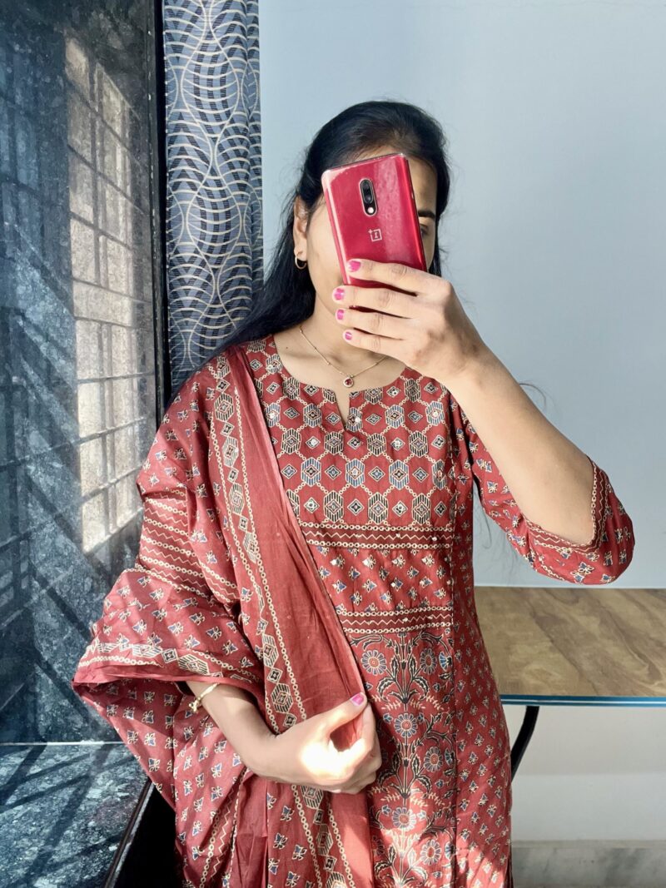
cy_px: 444
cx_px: 333
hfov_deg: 46.8
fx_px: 770
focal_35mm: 30
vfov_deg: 60.0
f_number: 2.2
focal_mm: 2.71
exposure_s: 1/50
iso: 100
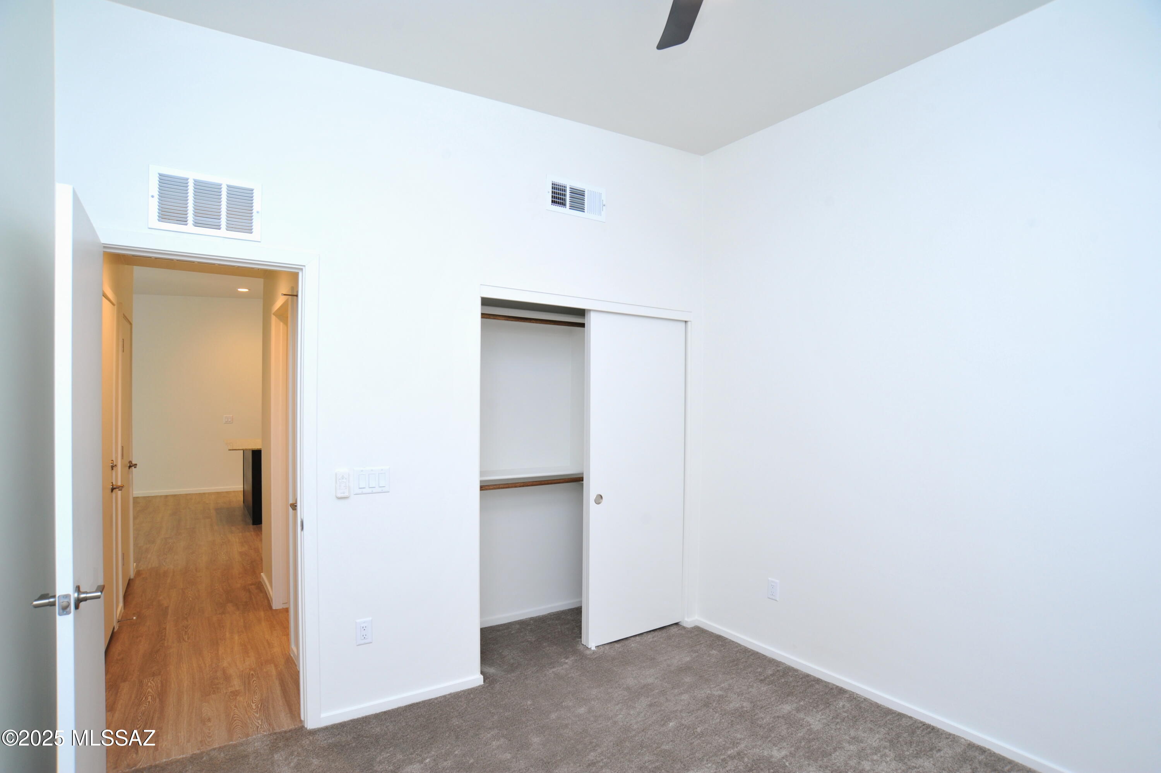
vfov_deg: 67.3
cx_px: 580
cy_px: 386
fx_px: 580
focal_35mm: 18
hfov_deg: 90.0
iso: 500
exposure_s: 1/30
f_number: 8
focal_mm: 18
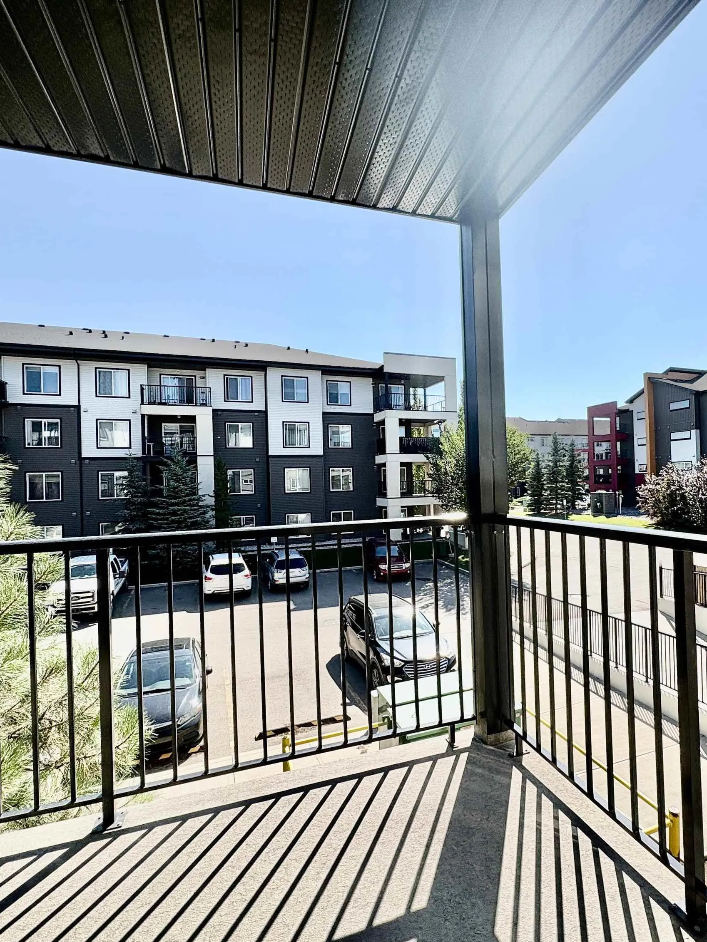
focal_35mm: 19
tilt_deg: +0.6
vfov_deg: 84.7
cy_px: 472
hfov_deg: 67.8
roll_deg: +2.5
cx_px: 436
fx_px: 517
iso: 50
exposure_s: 1/1789
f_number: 2.2
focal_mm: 2.22
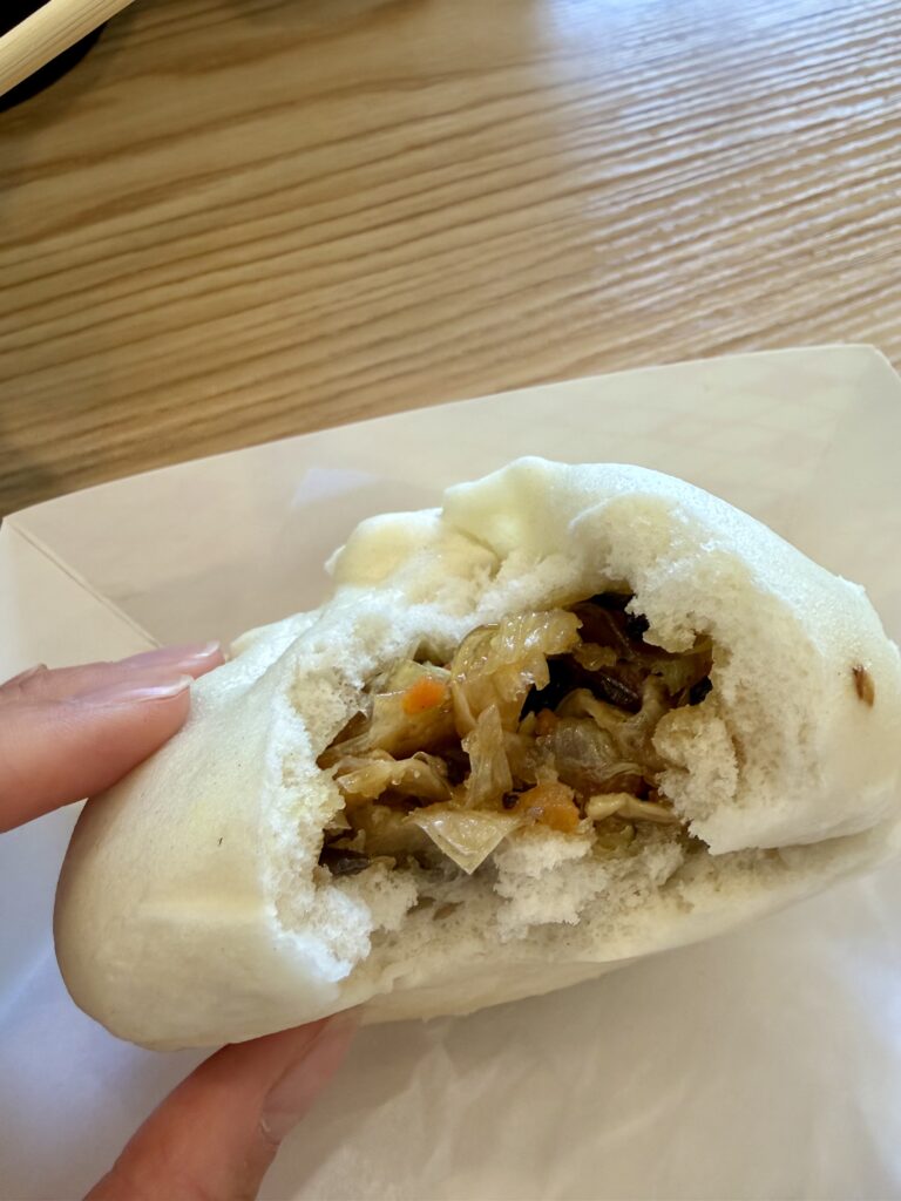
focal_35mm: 26
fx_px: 902
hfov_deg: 53.1
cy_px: 600
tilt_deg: -56.7
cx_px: 450
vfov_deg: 67.3
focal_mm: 2.22
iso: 160
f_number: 2.2
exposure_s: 1/120
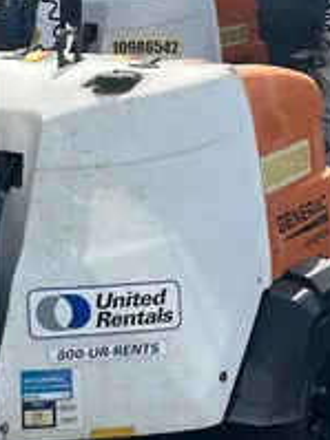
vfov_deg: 20.4
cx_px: -22
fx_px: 1222
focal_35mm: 96
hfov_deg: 15.0
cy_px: 147
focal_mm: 5.1
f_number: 1.6
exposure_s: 1/1992
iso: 50
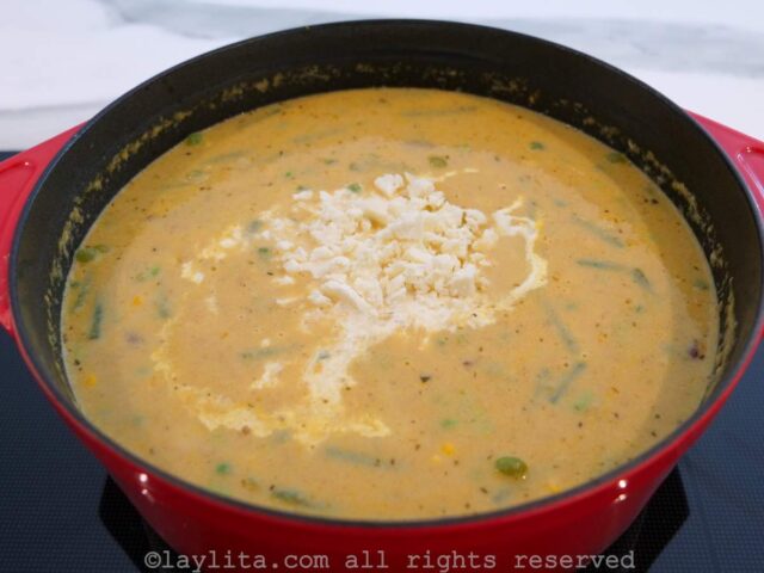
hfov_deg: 54.0
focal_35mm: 34
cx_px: 382
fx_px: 750
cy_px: 286
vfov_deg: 41.8
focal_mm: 17
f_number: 3.1
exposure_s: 1/60
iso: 1000
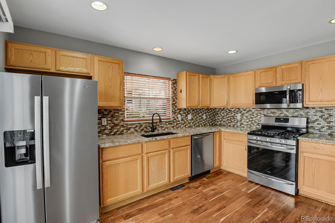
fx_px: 158
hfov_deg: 93.3
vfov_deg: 70.4
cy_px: 112
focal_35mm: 17
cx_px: 168
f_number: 8
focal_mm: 17
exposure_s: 1/20
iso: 3200
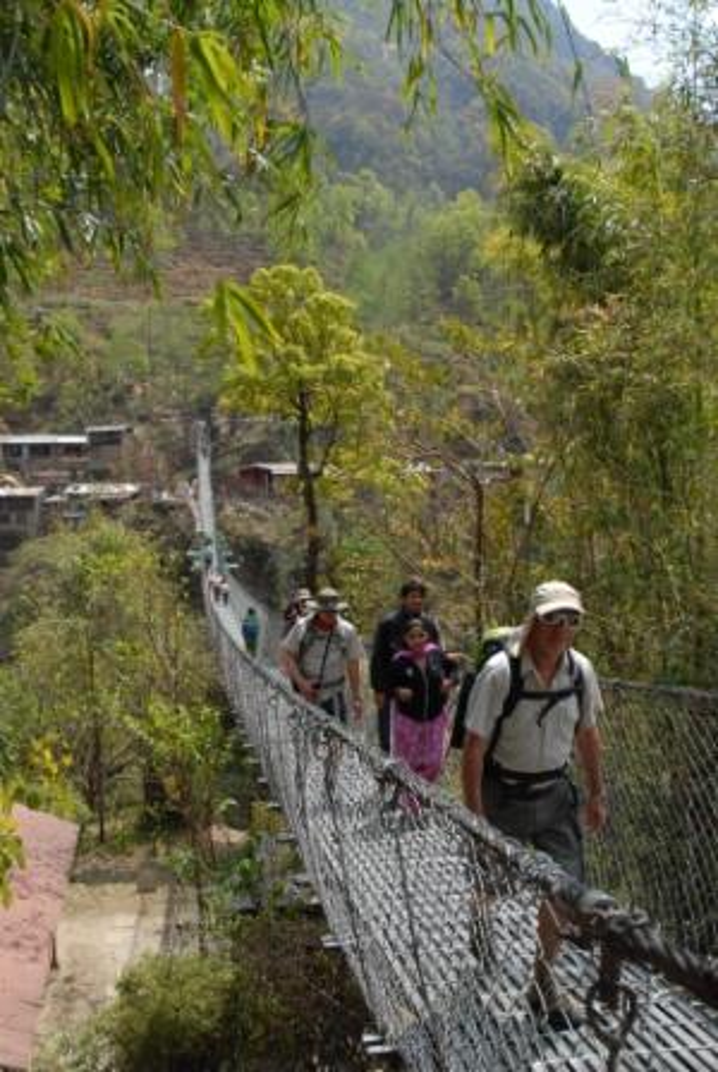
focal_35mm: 33
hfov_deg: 40.1
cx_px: 359
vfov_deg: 57.2
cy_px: 536
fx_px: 984
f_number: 6.3
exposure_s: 1/160
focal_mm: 22
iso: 100
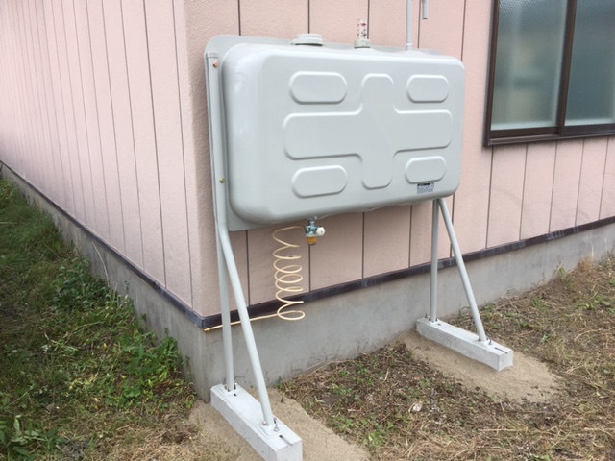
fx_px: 515
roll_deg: +0.3
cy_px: 230
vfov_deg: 48.2
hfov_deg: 61.7
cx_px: 308
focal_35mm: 29
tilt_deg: -14.2
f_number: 2.2
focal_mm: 4.15
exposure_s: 1/295
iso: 32
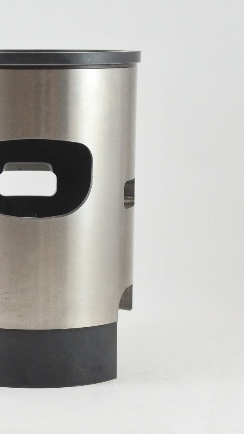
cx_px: -34
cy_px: 216
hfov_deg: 13.2
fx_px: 1035
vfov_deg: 23.7
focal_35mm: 90
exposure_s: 1/125
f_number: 4.8
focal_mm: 21.4
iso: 720
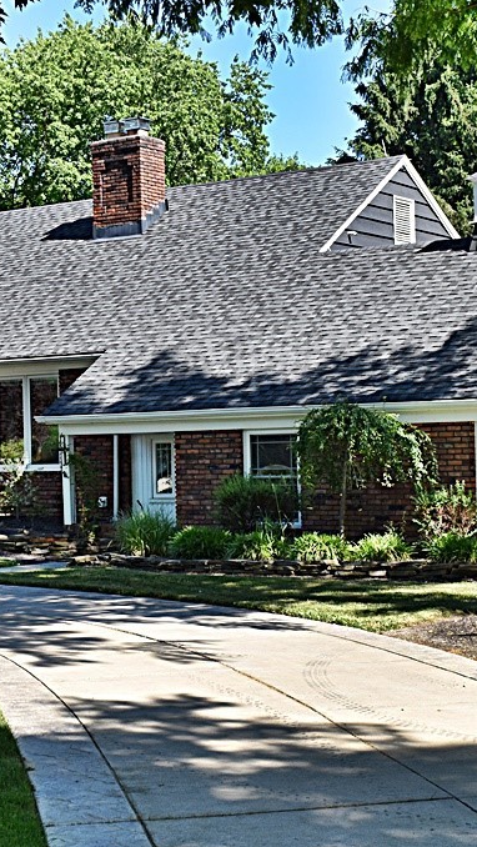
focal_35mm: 69
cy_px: 424
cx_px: 307
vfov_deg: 30.6
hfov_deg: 17.5
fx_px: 1545
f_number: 8
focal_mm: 29
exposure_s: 1/250
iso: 180
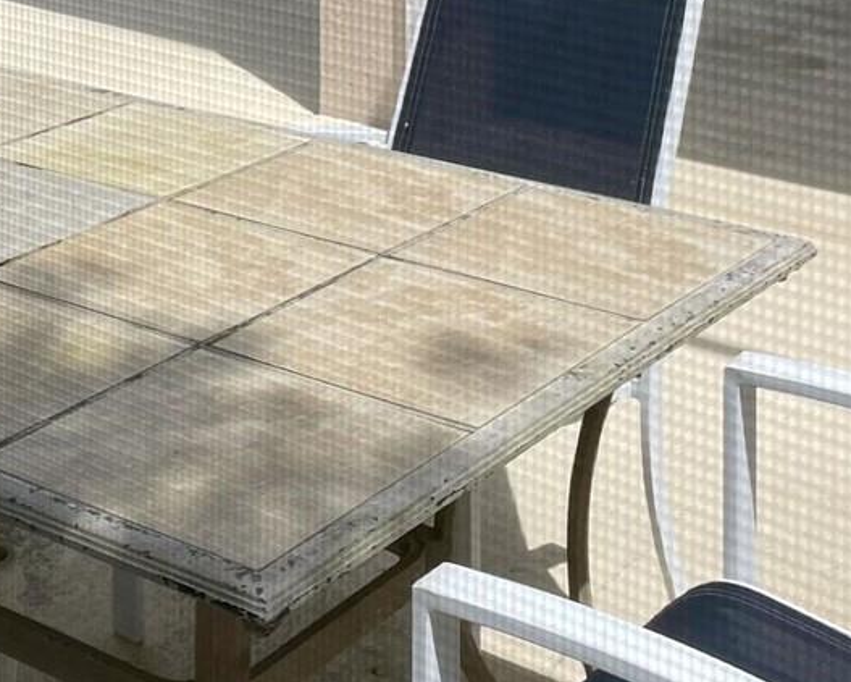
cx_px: 184
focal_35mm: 77
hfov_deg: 24.4
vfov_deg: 18.5
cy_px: -205
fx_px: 1940
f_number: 1.6
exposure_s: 1/1600
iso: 32
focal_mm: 4.2
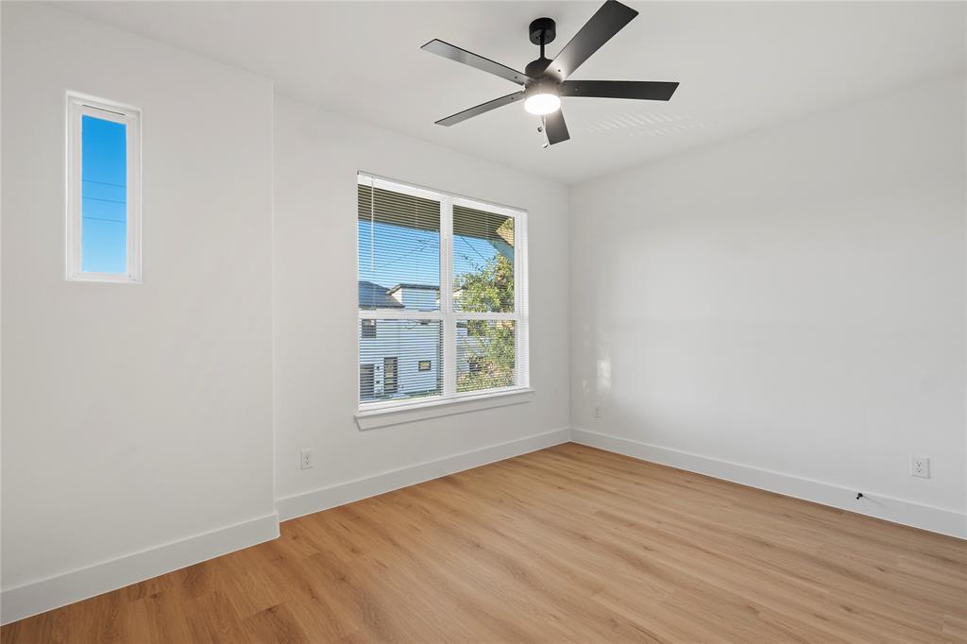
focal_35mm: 16
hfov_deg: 95.0
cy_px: 322
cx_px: 484
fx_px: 443
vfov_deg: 72.0
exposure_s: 1/3
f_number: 8
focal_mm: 11
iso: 125
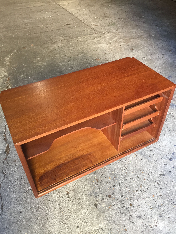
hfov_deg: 48.2
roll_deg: +3.3
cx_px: 88
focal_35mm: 29
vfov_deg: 61.7
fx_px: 197
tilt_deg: -42.2
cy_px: 117
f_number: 2.2
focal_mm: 4.15
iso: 125
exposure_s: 1/33
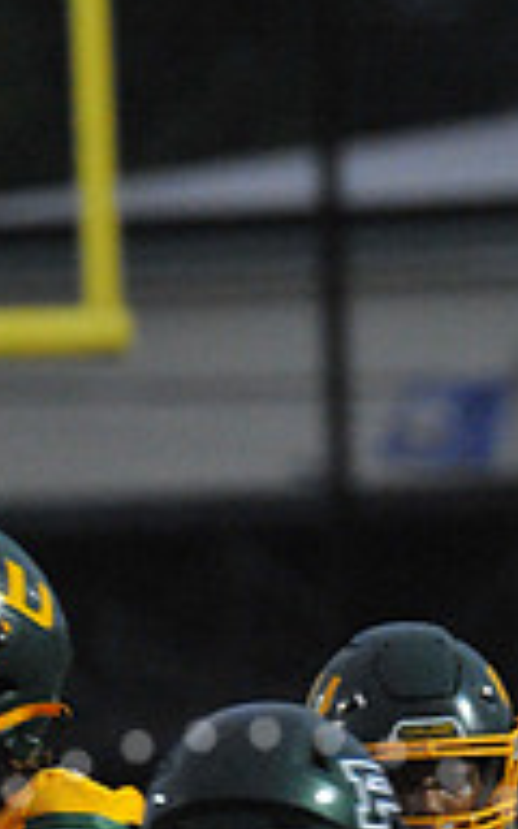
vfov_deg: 1.5
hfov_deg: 0.9
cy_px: 1235
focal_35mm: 1386
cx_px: 255
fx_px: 31306
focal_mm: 450
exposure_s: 1/200
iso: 6400
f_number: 11
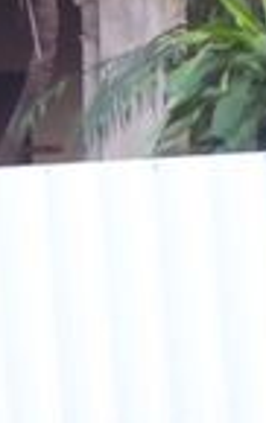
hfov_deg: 3.4
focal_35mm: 380
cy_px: -210
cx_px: -579
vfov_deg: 5.5
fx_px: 4395
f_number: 4.3
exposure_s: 1/5
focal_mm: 10.9
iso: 400
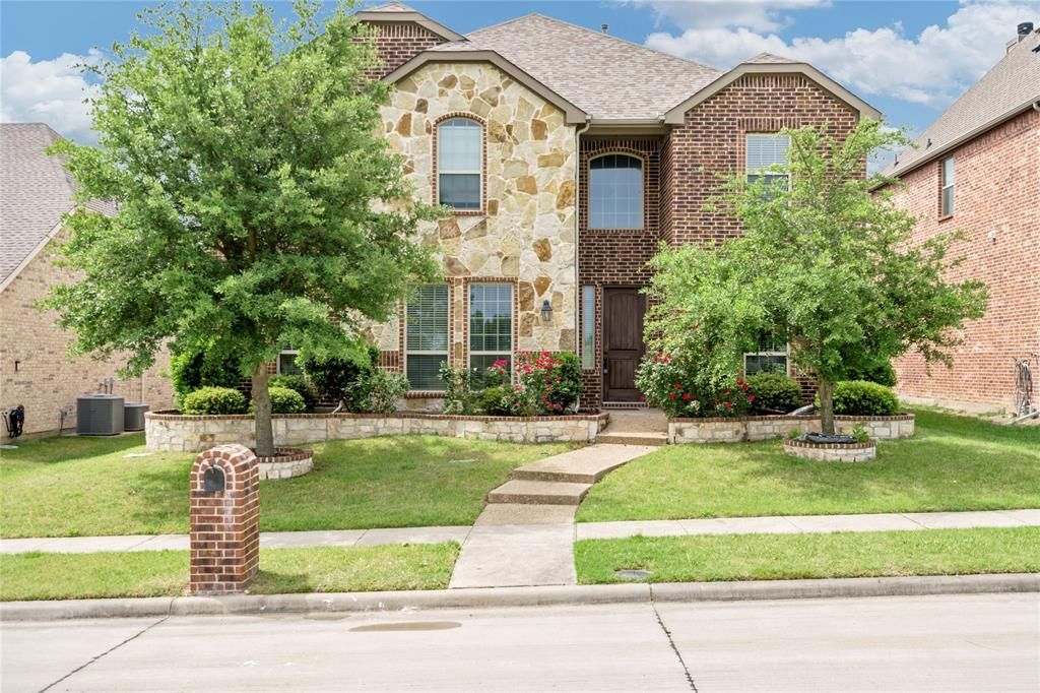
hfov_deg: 58.7
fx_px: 924
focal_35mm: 32
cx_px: 520
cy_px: 346
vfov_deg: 41.1
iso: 100
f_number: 6.3
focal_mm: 32
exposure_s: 1/250
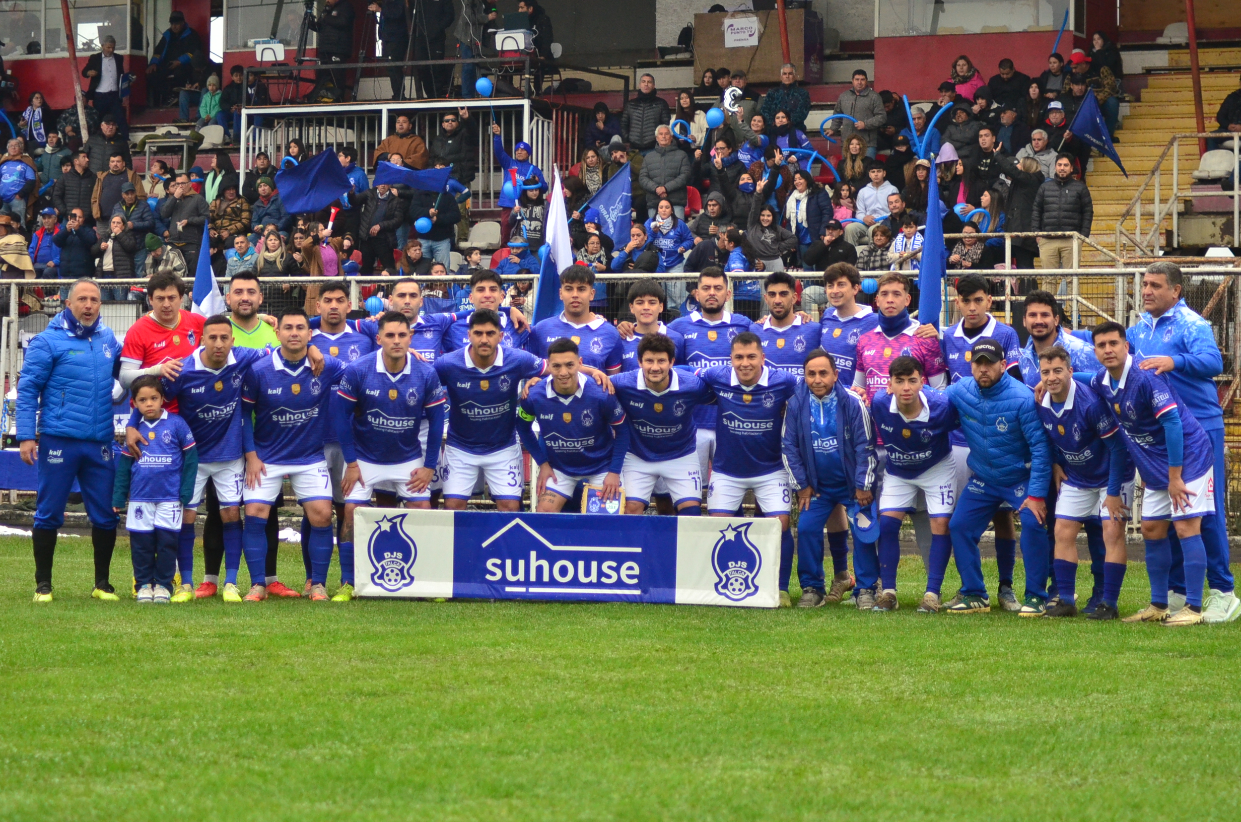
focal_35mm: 105
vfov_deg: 13.0
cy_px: 411
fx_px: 3612
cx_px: 620
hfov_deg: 19.5
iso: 800
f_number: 4
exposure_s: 1/800
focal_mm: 70
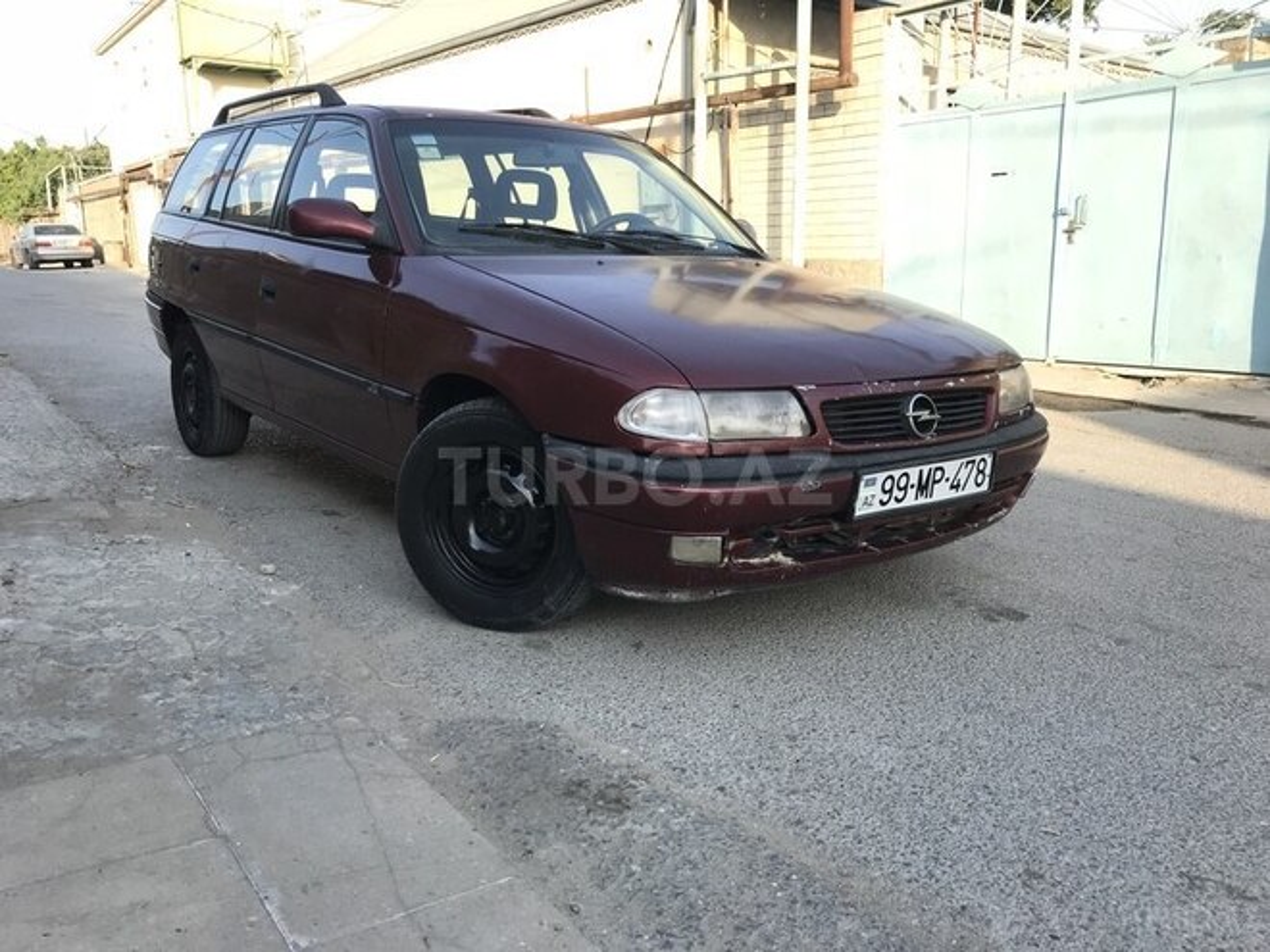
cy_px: 476
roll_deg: +0.9
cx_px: 635
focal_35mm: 28
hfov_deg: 63.4
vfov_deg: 49.7
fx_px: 1027
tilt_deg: -9.7
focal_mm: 3.99
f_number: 1.8
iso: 20
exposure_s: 1/535
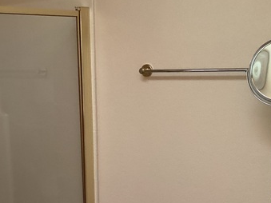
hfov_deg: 31.2
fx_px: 477
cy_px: 152
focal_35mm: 61
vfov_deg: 23.8
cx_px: 74
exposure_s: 1/60
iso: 250
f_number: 2.4
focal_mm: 3.3
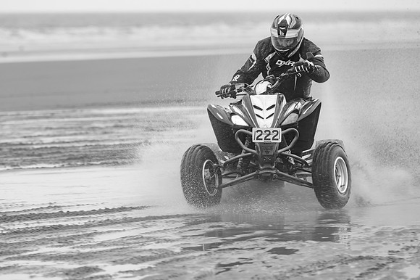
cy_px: 140
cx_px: 210
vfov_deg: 4.6
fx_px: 3498
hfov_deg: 6.9
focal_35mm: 300
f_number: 4
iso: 64
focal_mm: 200
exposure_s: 1/320
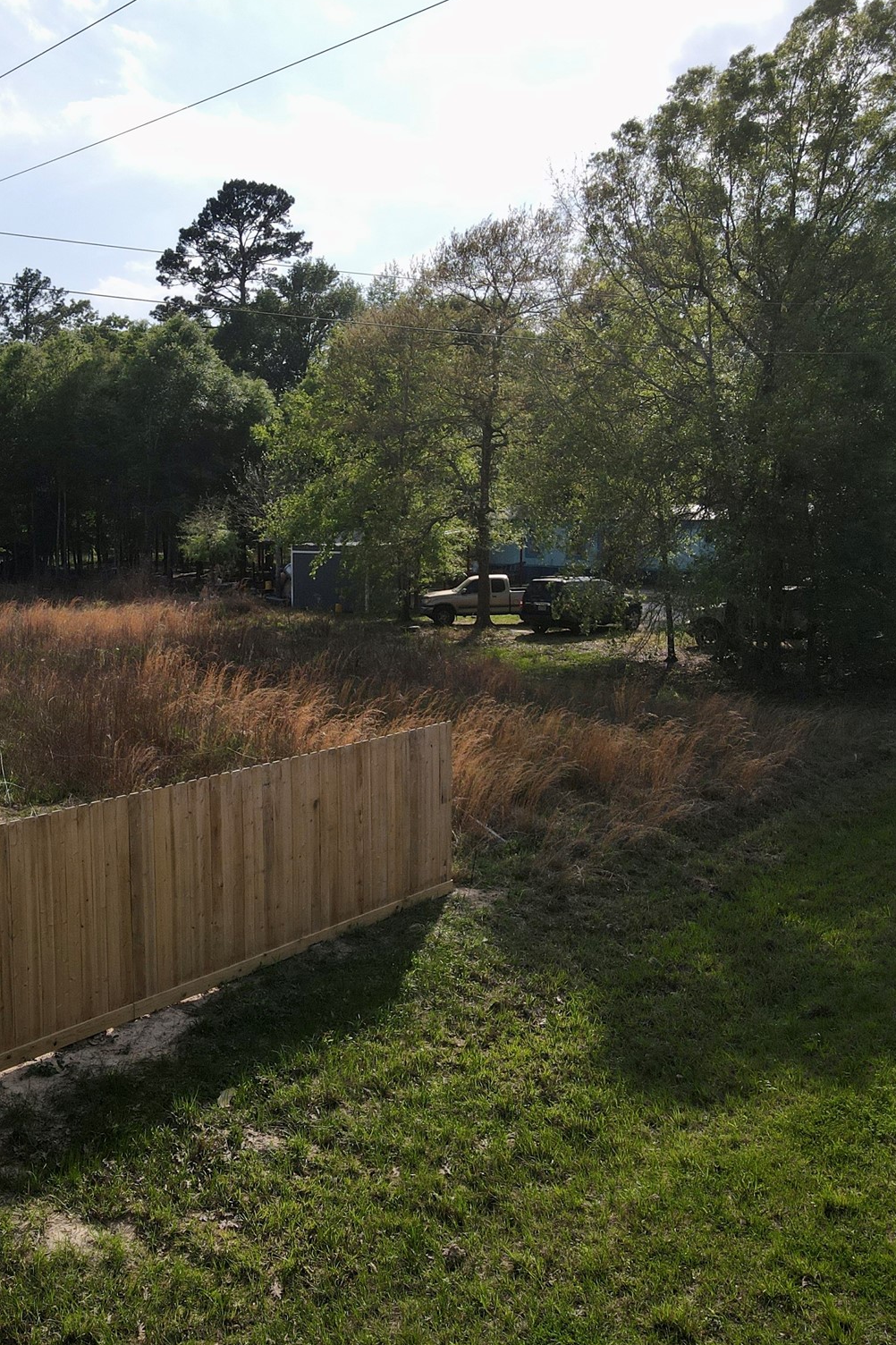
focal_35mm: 34
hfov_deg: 38.4
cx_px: 300
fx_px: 1270
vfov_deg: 55.8
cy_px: 660
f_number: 2.8
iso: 100
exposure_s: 1/1250
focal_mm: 4.5
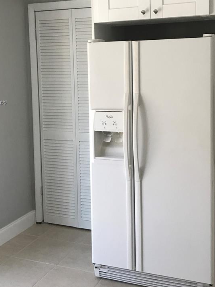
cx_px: 114
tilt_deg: -5.1
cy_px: 103
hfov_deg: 30.9
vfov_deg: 40.1
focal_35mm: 47
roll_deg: +1.5
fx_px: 389
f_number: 1.8
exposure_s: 1/30
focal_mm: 3.99
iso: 25
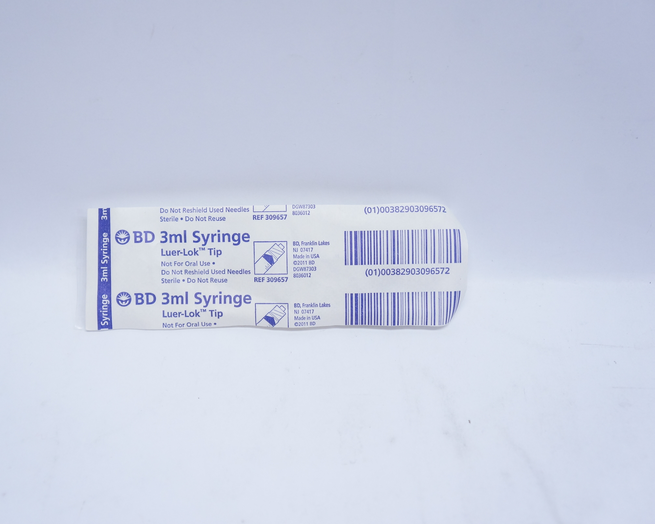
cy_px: 264
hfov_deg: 34.1
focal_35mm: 55
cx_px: 276
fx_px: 1066
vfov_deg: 27.6
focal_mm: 32
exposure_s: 1/160
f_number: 4
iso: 800
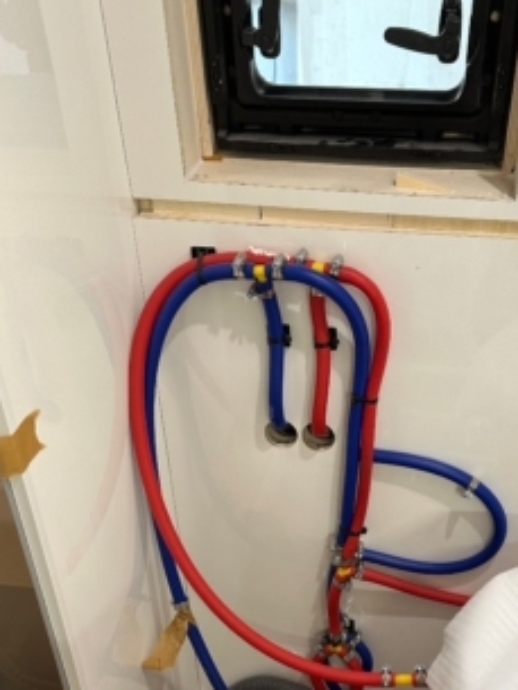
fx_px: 837
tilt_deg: -39.4
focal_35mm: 42
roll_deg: +2.0
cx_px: 312
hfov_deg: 34.3
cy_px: 528
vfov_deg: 43.2
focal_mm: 6.86
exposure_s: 1/50
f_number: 1.78
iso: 160
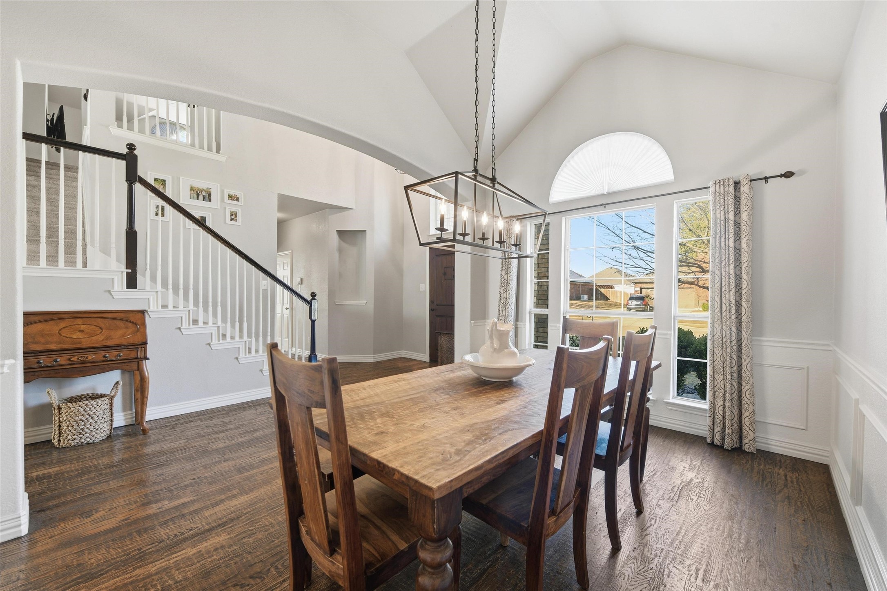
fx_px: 345
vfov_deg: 81.2
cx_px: 444
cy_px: 296
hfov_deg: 104.3
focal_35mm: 14
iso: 100
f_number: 9
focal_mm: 14
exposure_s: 1/50
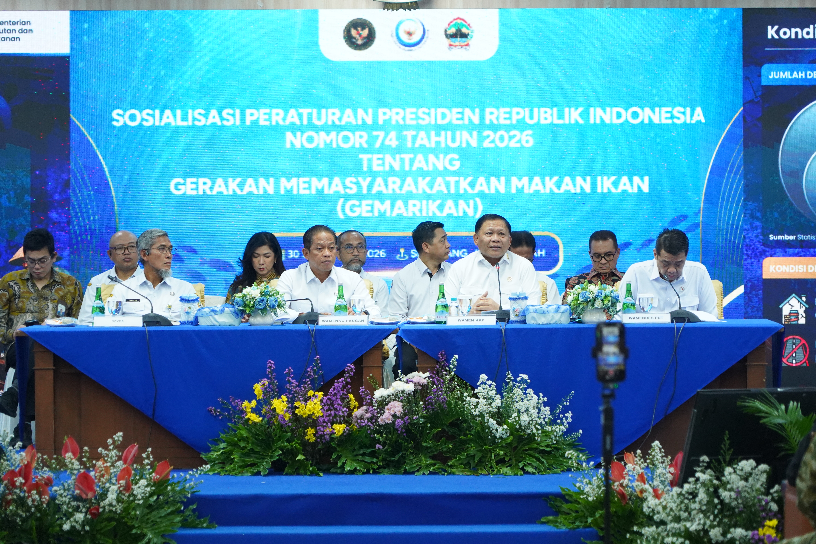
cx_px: 408
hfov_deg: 13.1
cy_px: 272
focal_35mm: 157
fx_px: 3558
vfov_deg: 8.7
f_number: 6.3
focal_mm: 157
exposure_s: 1/160
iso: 5000
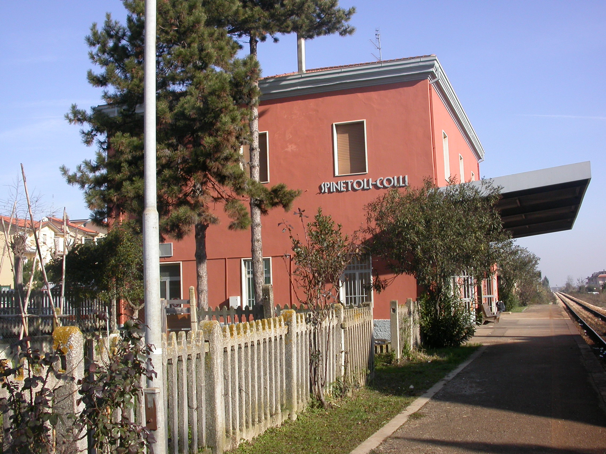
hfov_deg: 49.0
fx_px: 665
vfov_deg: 37.7
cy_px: 227
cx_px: 303
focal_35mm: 38
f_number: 6.7
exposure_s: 1/249
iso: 100
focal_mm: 7.85
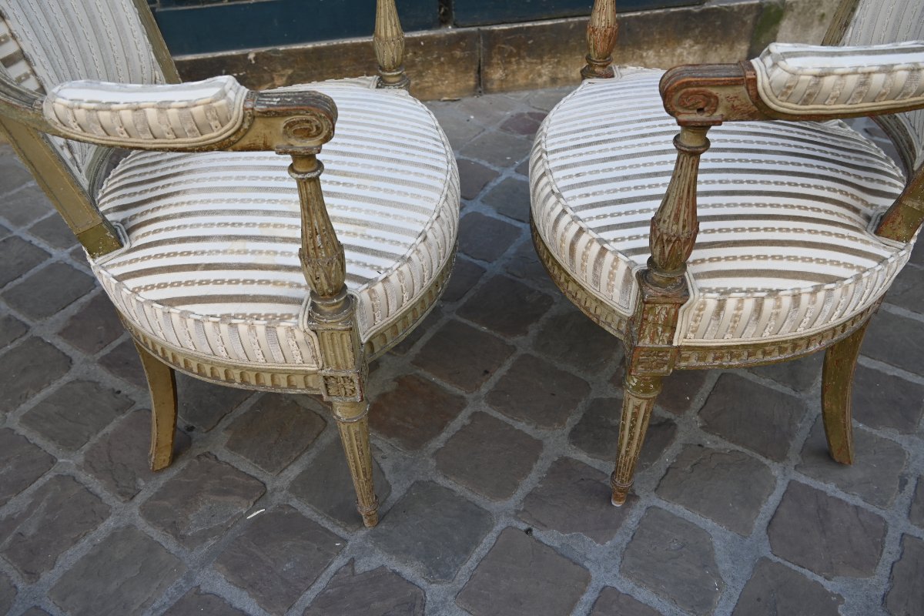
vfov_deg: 42.6
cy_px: 308
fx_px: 789
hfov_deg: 60.7
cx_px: 462
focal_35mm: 31
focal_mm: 20.5
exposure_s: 1/250
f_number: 4.5
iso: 200
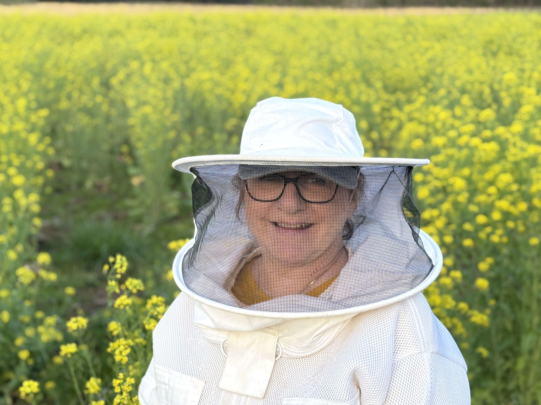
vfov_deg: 26.6
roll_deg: -0.3
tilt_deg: -11.5
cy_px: 202
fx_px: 860
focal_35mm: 55
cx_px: 248
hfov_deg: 34.9
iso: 80
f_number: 1.78
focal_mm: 6.76
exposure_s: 1/121
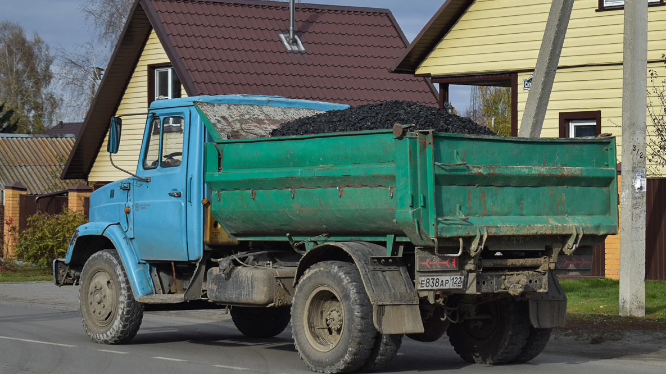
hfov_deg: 24.3
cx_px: 330
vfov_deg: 13.8
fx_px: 1545
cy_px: 169
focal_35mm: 88
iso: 200
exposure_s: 1/1000
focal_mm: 55
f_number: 7.1
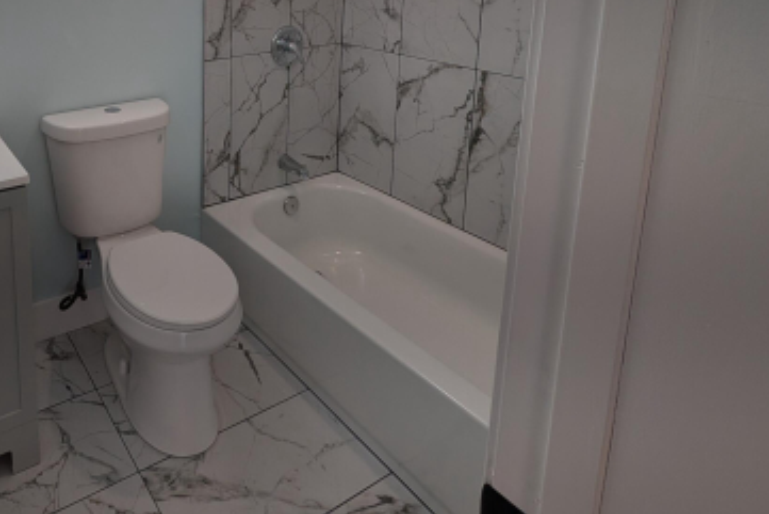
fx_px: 491
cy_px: 34
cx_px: 132
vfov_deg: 48.2
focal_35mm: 23
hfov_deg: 67.4
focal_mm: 2.02
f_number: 1.7
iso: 45
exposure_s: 1/164
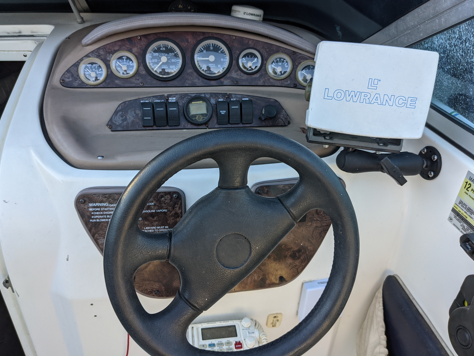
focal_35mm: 28
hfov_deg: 63.4
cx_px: 235
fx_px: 383
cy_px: 174
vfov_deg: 49.7
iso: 59
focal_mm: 4.38
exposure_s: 1/312
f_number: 1.73
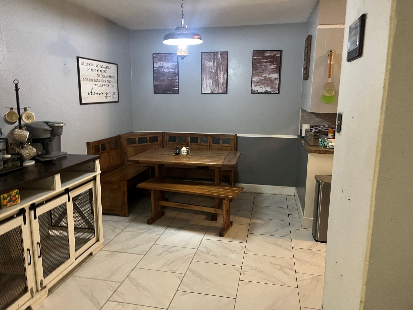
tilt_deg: -11.0
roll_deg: +0.2
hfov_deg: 67.3
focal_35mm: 26
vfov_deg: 53.1
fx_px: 310
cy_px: 155
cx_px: 206
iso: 500
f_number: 1.6
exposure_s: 1/30
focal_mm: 5.1
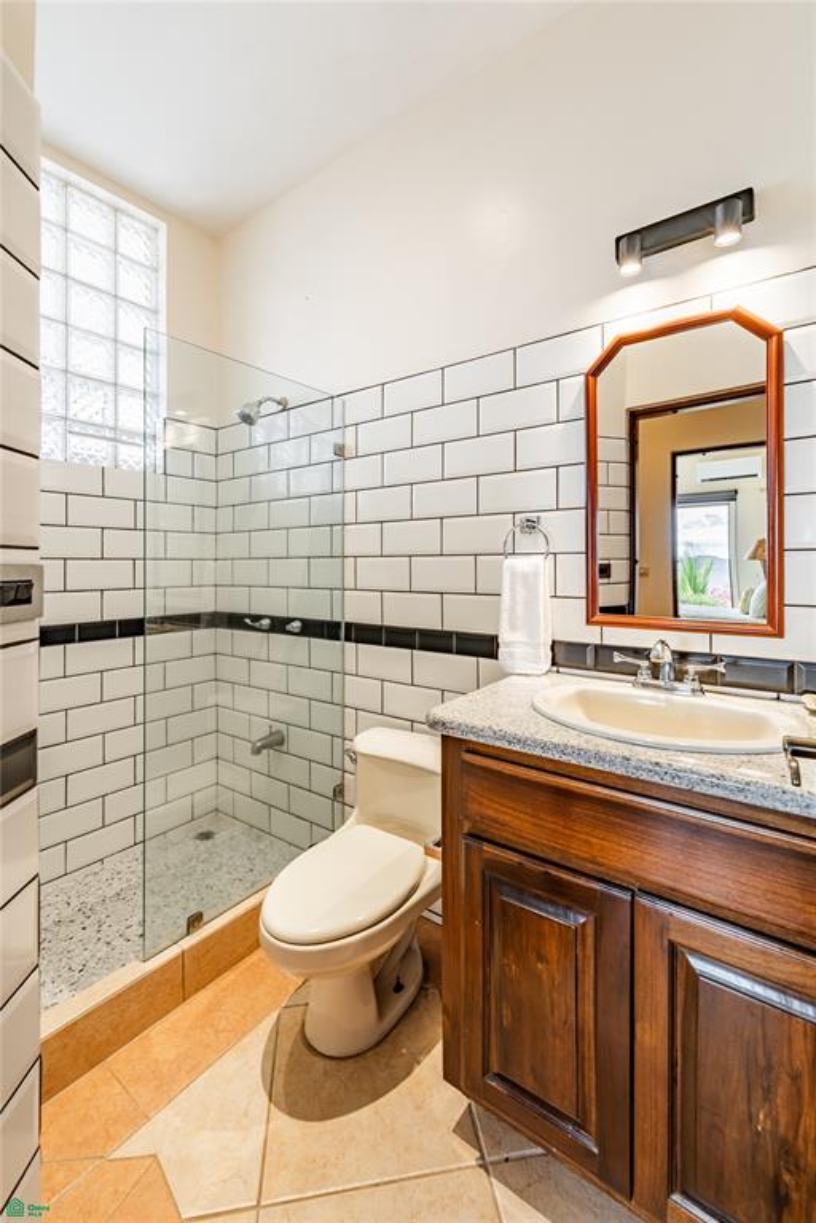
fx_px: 476
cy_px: 612
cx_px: 408
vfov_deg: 104.3
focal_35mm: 14
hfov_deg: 81.2
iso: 100
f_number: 8
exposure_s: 1/25
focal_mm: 14
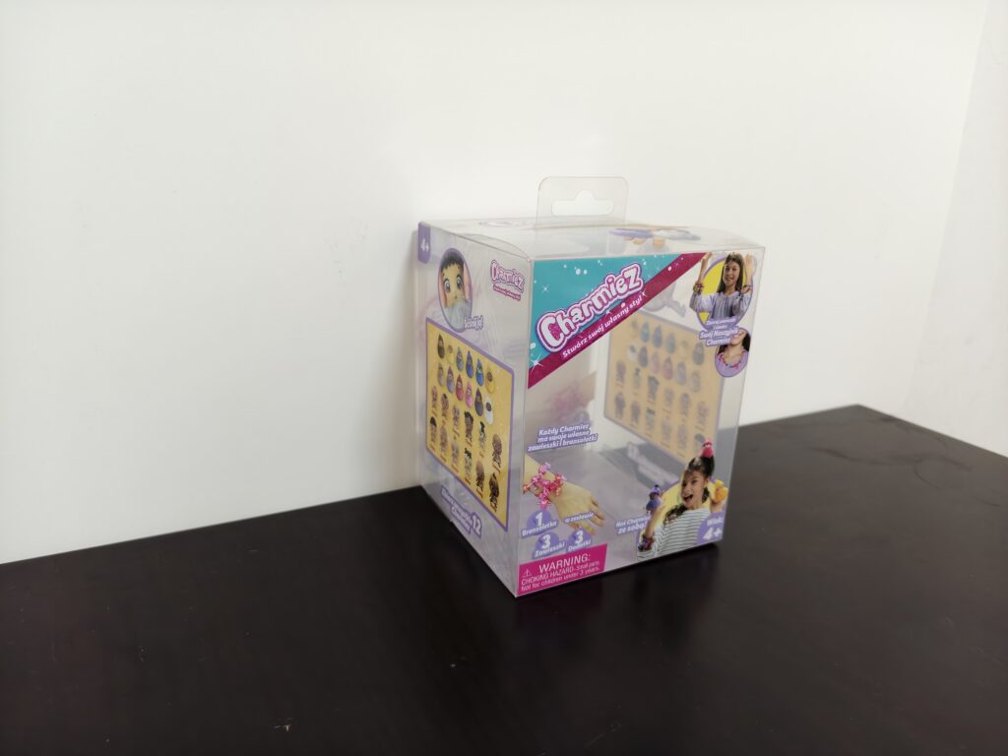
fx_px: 670
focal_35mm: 23
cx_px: 504
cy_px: 378
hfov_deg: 73.9
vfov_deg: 58.9
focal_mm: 5.56
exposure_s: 1/50
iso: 854
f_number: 1.88
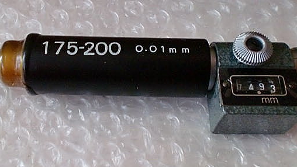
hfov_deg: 42.6
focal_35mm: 48
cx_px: 111
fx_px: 378
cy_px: 98
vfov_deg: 24.9
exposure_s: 1/60
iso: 400
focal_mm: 6.3
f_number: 3.1
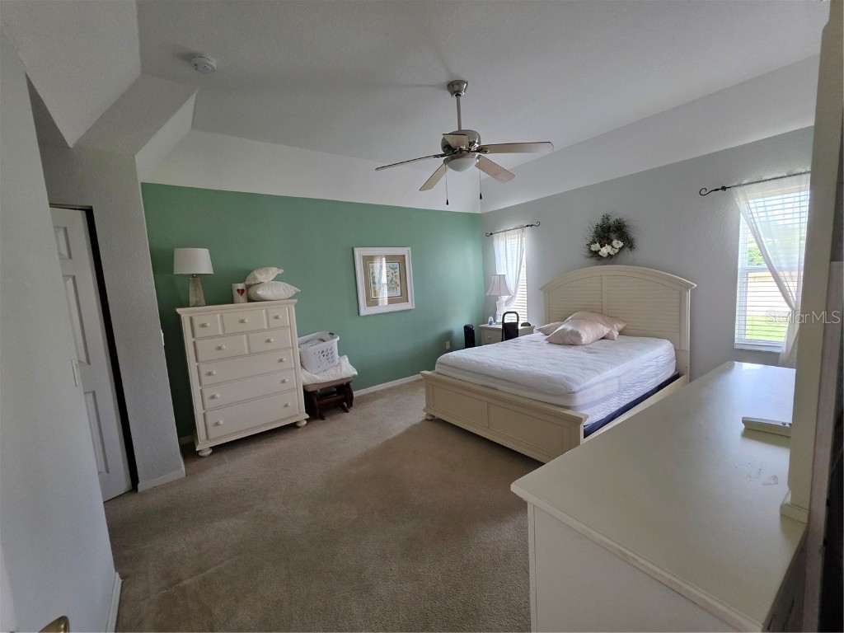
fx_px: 317
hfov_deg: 106.2
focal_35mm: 13
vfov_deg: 89.9
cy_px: 316
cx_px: 422
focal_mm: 2.2
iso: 320
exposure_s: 1/120
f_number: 1.9
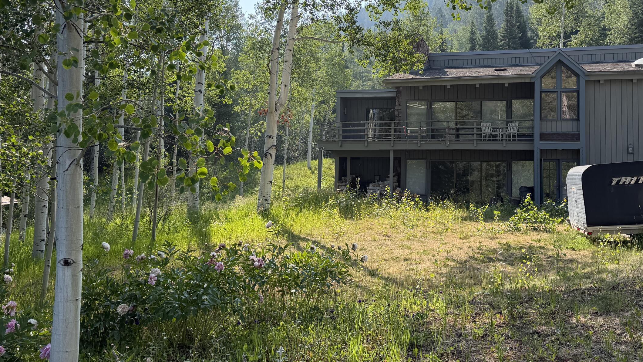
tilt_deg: +5.4
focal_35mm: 37
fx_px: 631
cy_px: 127
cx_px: 365
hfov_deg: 53.8
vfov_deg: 31.8
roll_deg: -1.1
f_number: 1.78
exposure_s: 1/1901
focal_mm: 6.76
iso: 100
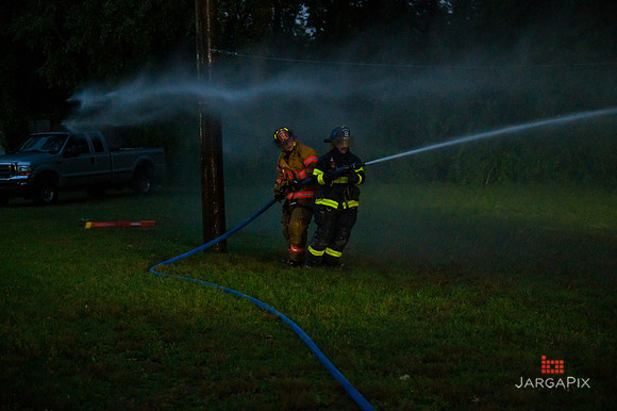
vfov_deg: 20.6
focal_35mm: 66
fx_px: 1130
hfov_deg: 30.5
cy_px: 206
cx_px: 308
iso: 6400
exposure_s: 1/200
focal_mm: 66
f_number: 3.2
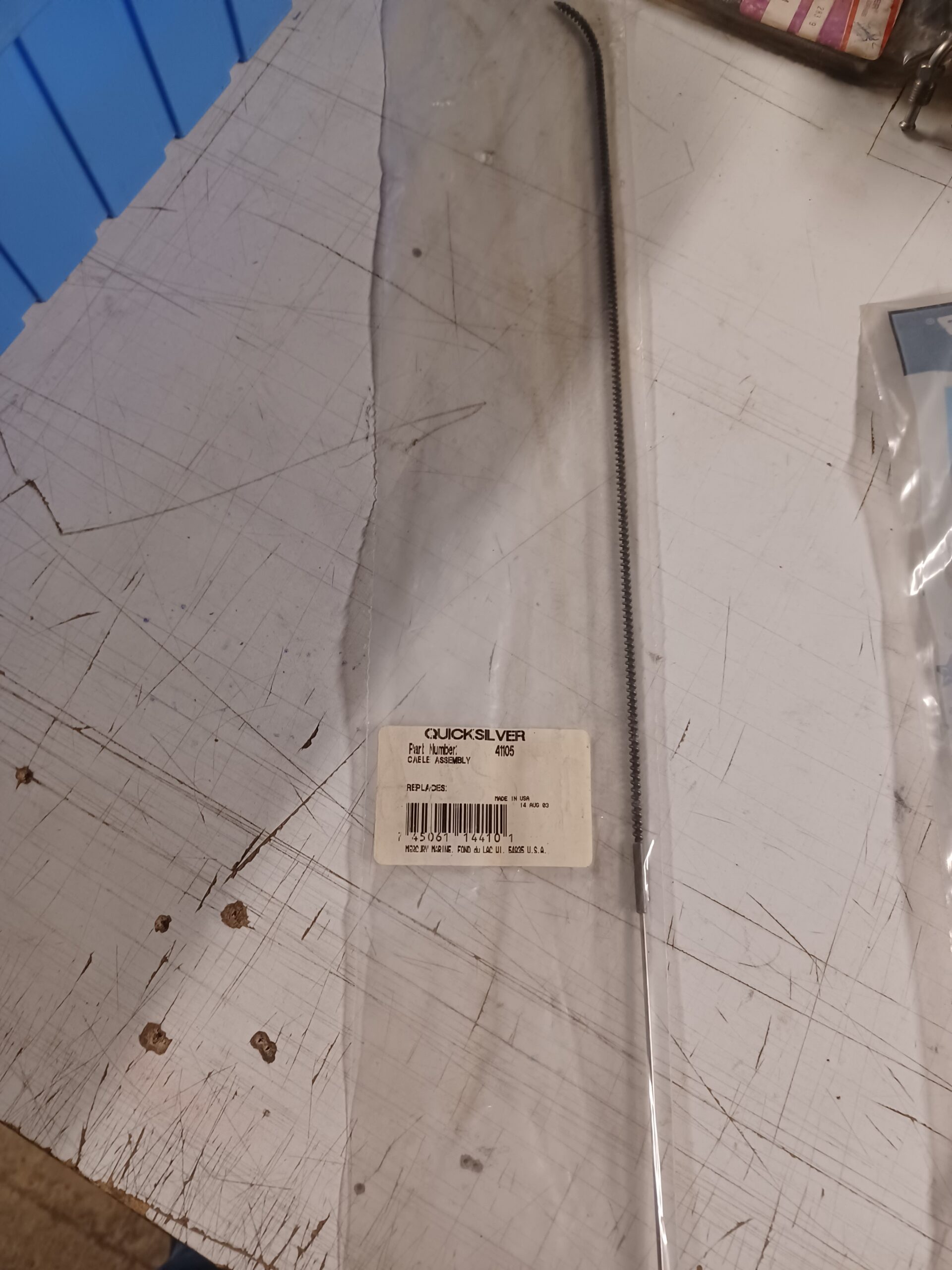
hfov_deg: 54.9
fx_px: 917
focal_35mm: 25
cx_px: 476
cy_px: 635
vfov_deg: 69.4
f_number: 1.8
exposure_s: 1/33
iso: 400
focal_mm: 4.6
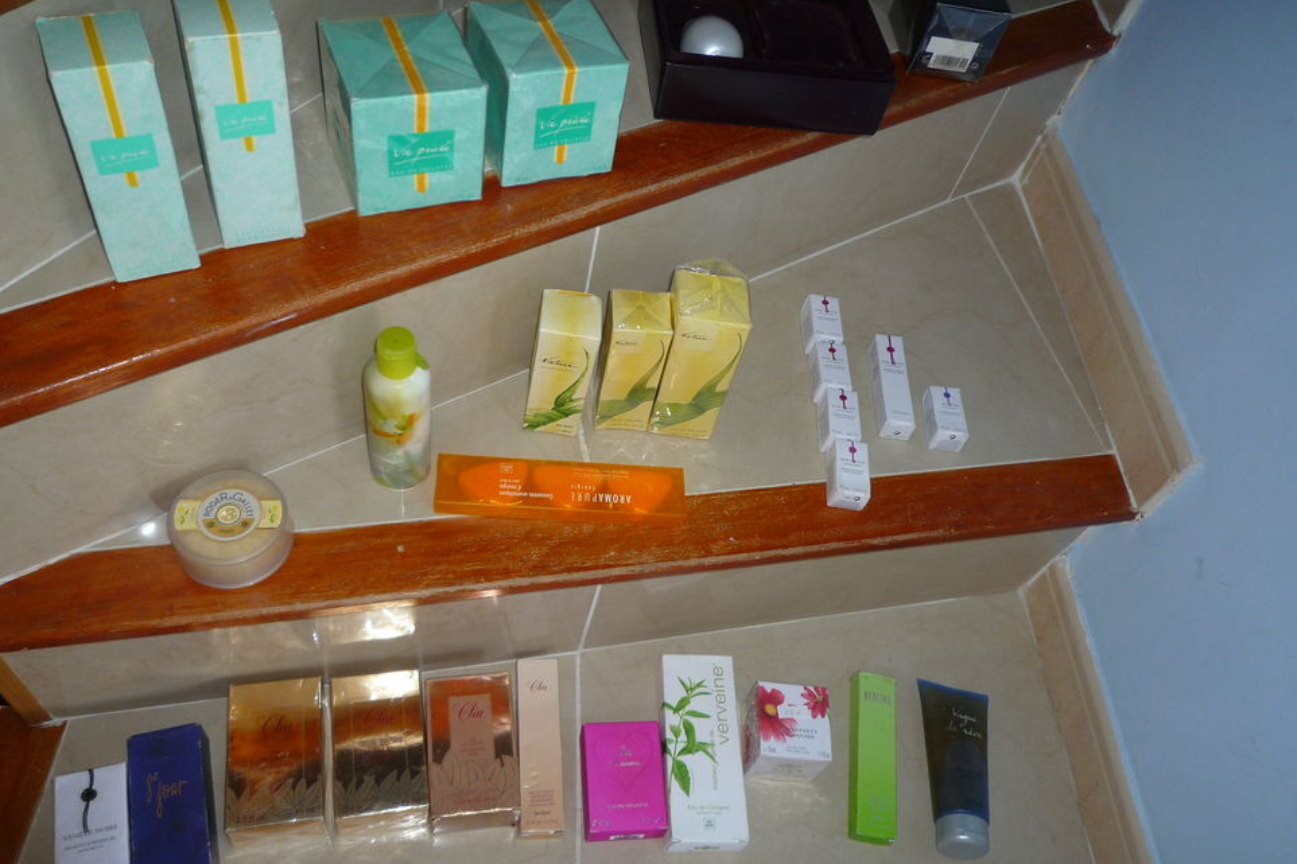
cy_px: 449
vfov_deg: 47.9
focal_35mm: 27
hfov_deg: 67.4
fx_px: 973
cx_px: 641
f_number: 2.8
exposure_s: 1/30
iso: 100
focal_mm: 4.4
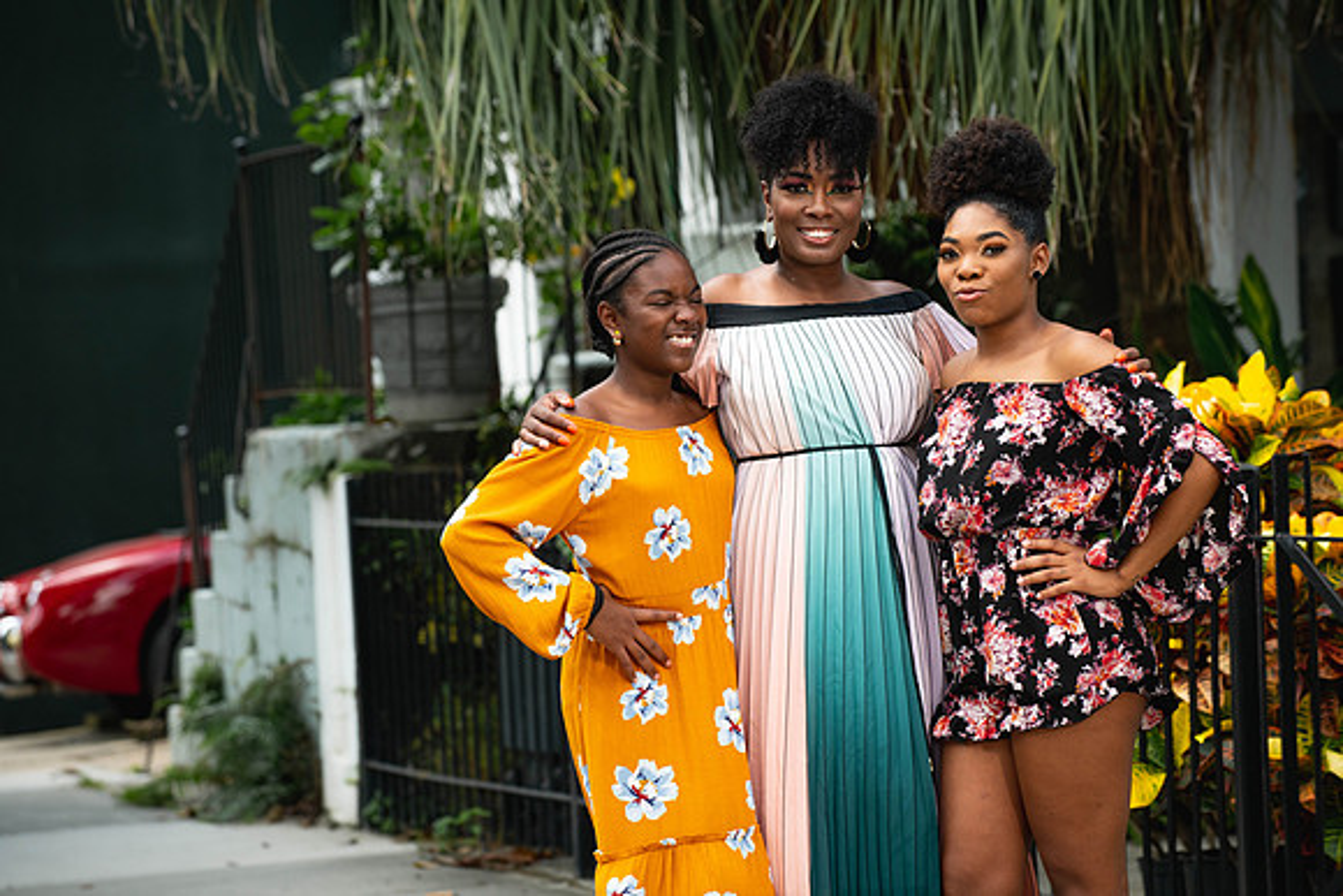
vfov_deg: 8.9
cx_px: 672
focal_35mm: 155
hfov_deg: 13.2
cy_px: 448
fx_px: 5783
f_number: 5.6
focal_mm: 155
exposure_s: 1/640
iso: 320
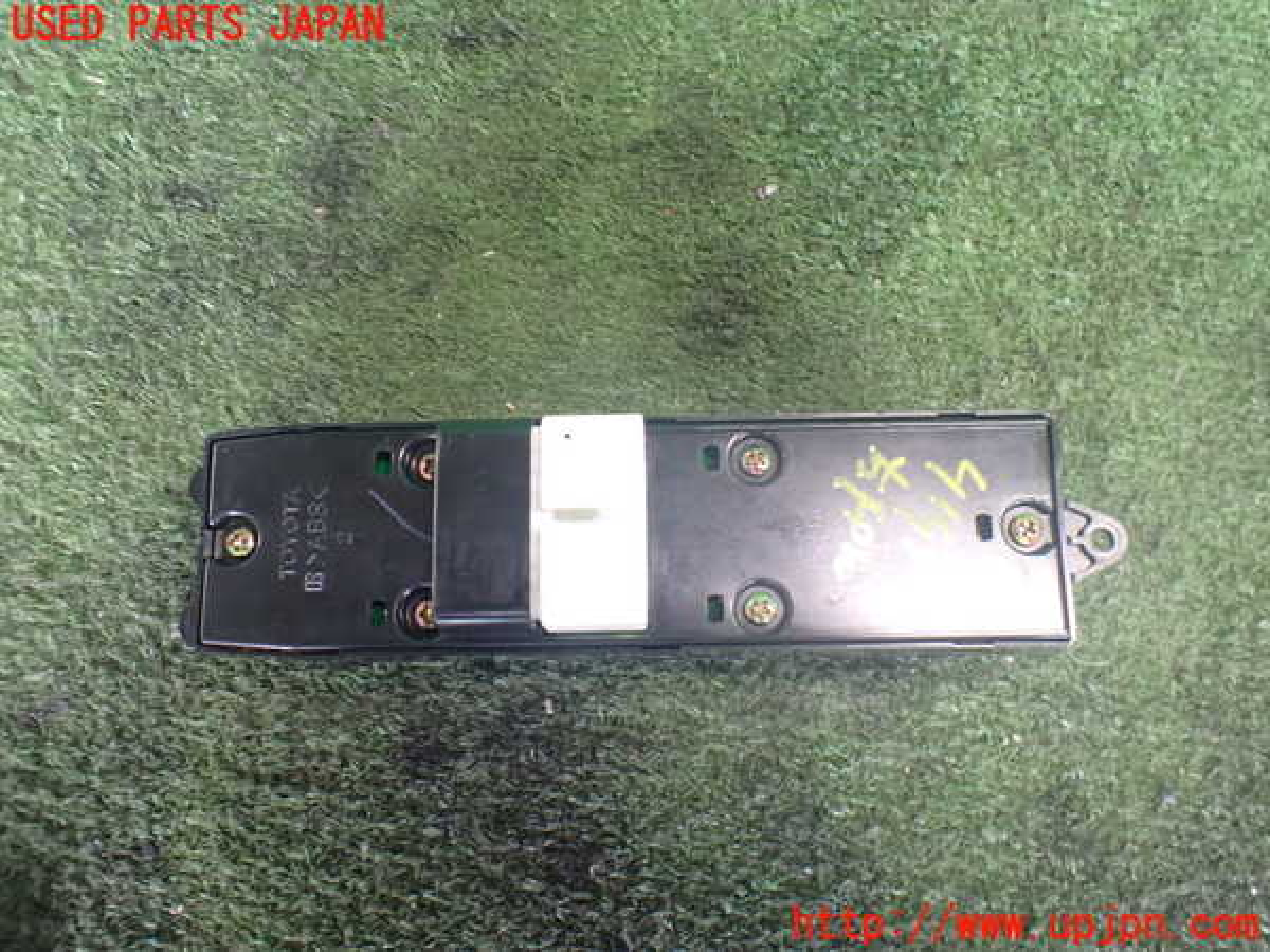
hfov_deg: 60.0
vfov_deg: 46.8
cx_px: 635
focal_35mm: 30
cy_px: 476
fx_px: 1101
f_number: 2.3
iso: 800
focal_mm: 5.4
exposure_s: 1/50
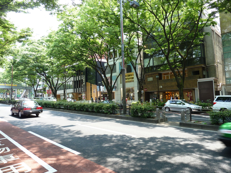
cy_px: 86
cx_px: 116
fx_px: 167
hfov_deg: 69.4
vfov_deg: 54.9
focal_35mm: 25
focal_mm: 4.1
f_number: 3.3
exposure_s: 1/80
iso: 80
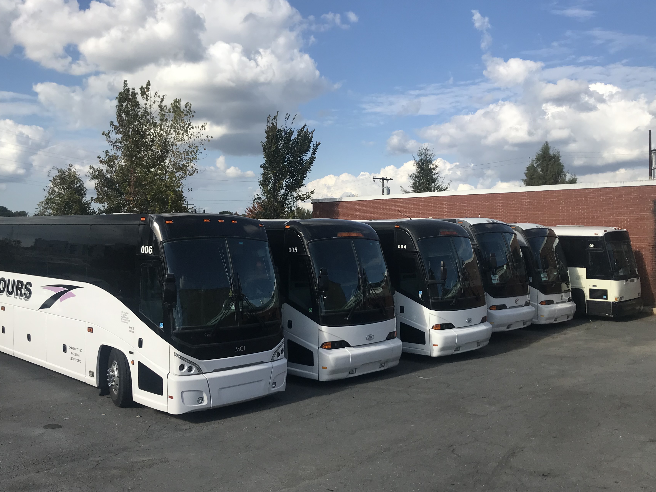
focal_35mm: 33
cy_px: 224
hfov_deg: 55.3
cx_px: 317
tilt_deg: +2.0
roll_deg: -0.8
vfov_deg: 42.9
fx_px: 625
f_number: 1.8
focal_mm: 3.99
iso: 20
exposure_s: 1/2907
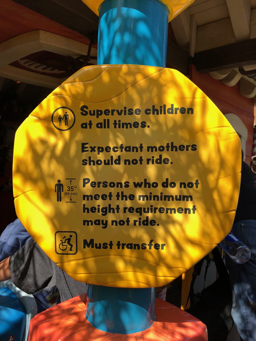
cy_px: 170
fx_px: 276
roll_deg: -0.7
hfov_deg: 49.7
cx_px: 128
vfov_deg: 63.4
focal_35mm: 28
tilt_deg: -2.4
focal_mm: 4
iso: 20
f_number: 1.8
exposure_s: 1/750
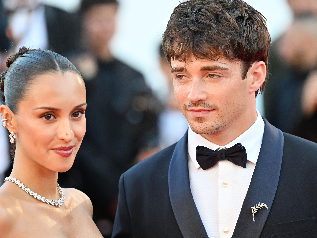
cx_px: 150
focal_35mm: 300
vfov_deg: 5.0
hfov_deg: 6.6
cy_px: 119
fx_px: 2747
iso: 640
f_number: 2.8
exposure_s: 1/1000
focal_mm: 185
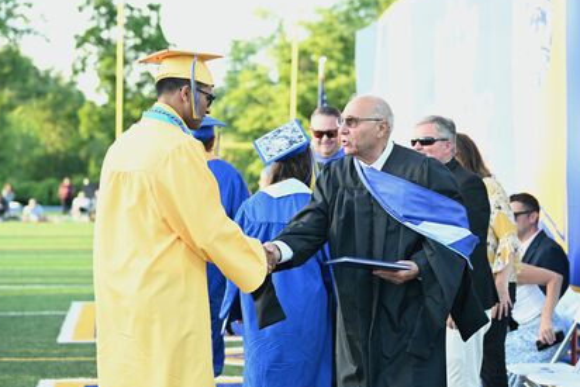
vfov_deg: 14.1
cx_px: 315
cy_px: 220
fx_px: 1563
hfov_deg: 21.0
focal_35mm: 97
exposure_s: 1/500
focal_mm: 50
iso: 400
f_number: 2.2
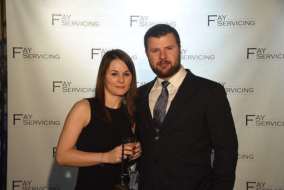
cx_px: 142
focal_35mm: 62
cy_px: 95
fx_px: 489
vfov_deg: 21.9
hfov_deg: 32.4
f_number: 5.6
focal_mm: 62
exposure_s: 1/200
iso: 2500
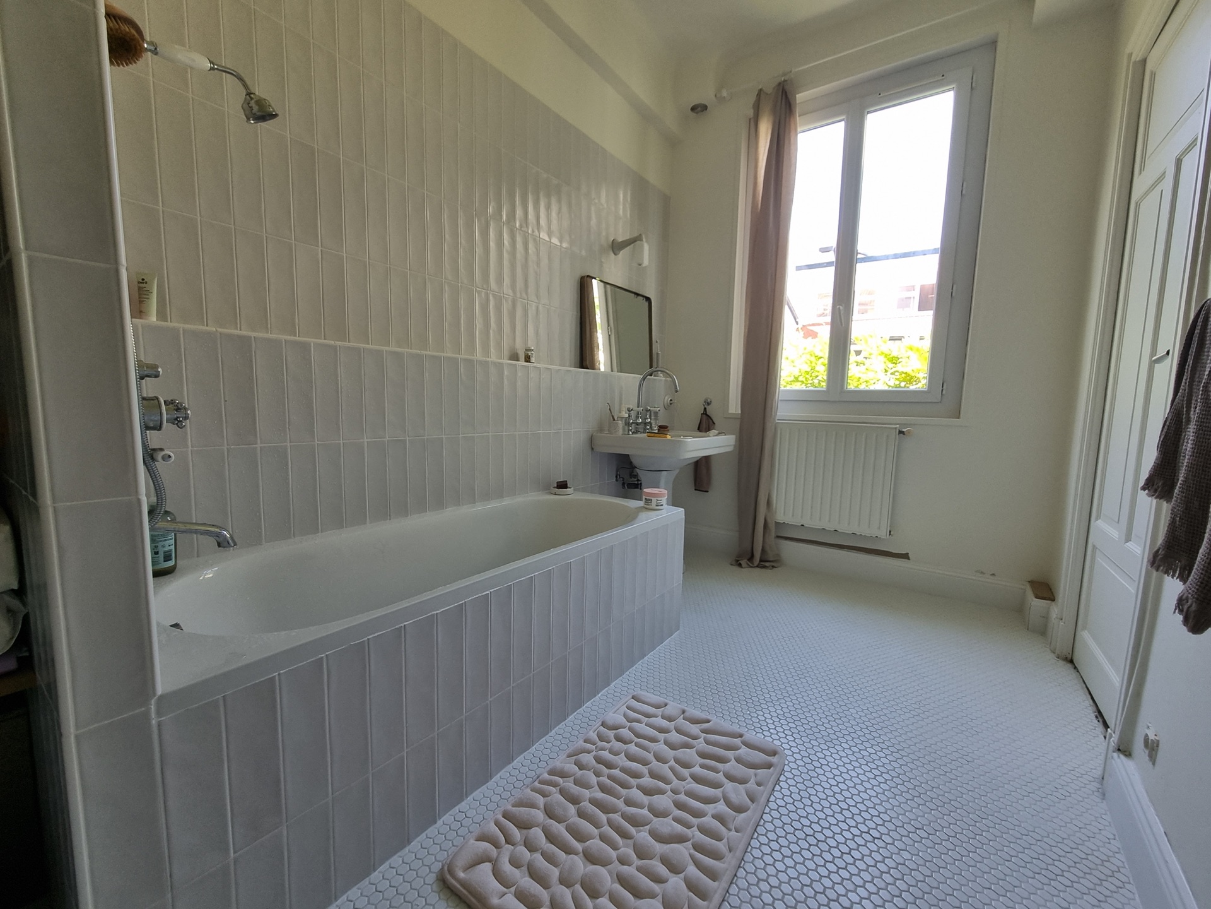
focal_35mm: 13
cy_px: 454
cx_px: 606
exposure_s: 1/100
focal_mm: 2.2
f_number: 2.2
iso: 80
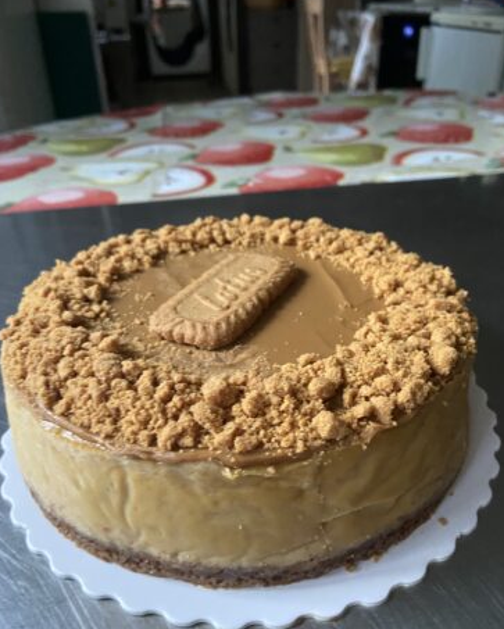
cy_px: 310
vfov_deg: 62.2
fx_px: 522
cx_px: 249
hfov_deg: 51.6
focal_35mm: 28
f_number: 1.8
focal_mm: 4.25
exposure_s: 1/32
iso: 640
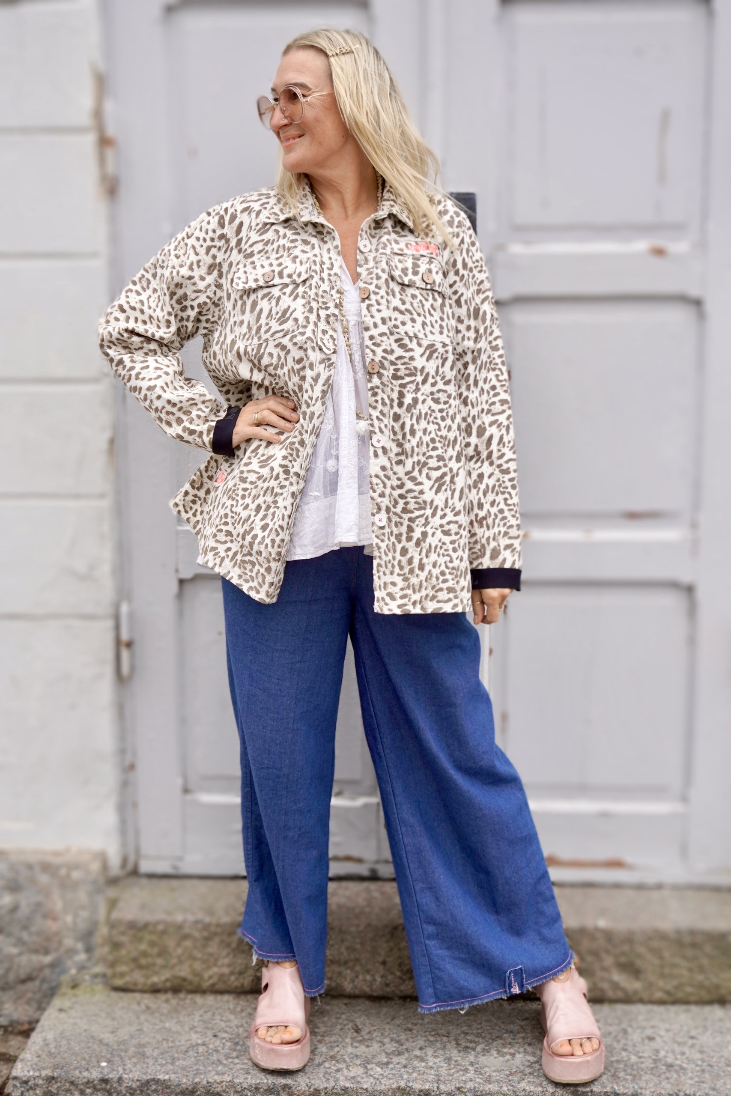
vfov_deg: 47.9
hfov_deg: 33.0
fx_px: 1233
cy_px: 548
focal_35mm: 40
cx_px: 366
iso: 125
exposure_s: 1/160
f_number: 4.5
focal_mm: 27
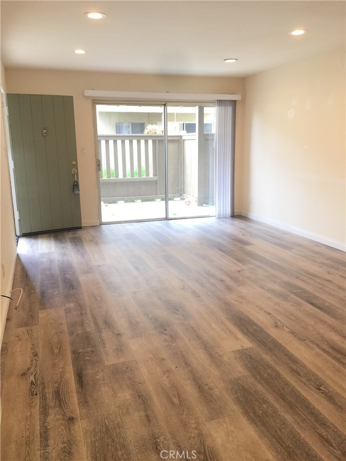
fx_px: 386
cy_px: 230
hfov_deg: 48.2
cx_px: 173
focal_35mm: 29
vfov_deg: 61.7
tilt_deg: -11.1
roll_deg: +0.0
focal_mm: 4.15
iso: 40
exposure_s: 1/30
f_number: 2.2
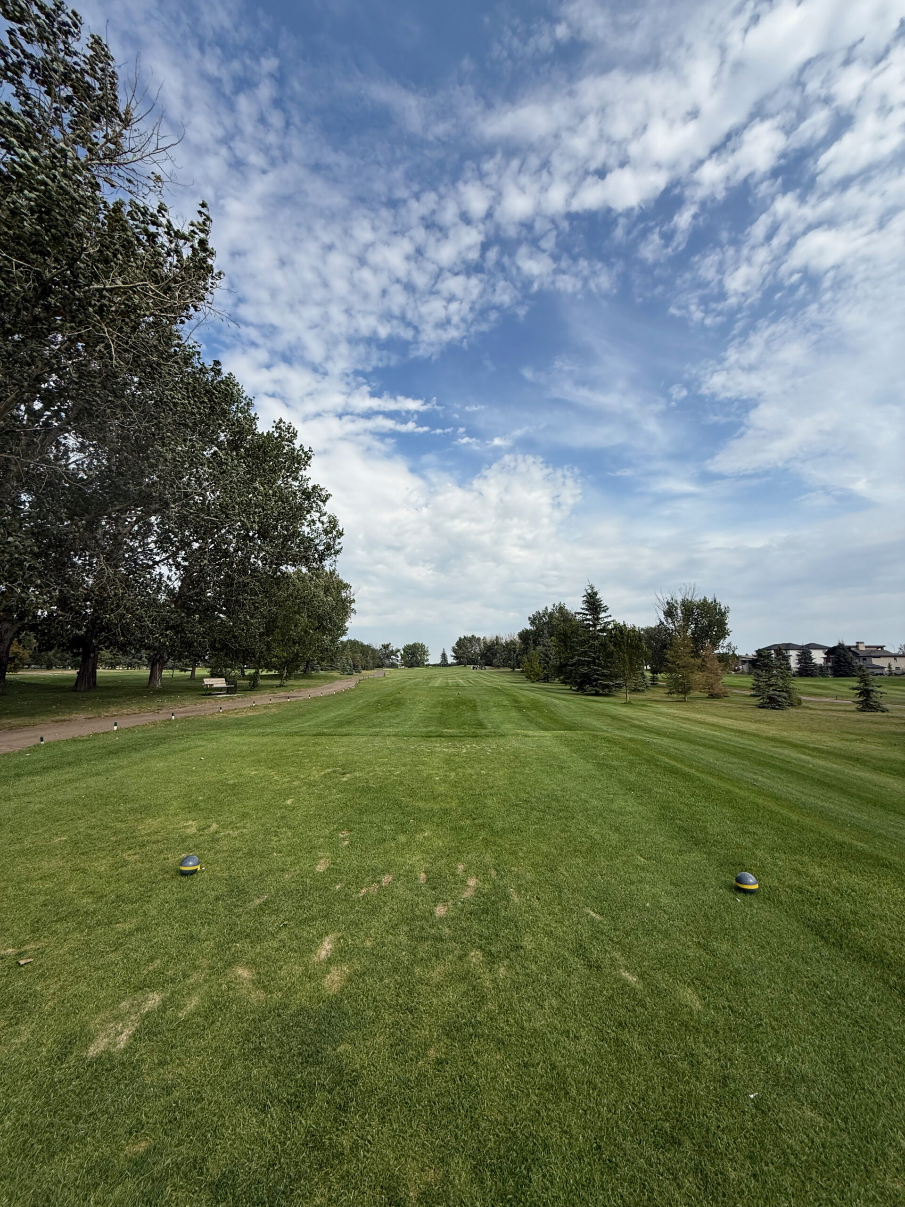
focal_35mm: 14
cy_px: 604
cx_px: 452
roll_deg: -0.5
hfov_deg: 85.7
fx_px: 488
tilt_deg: +10.5
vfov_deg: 102.1
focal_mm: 2.22
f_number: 2.2
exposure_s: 1/2506
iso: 50
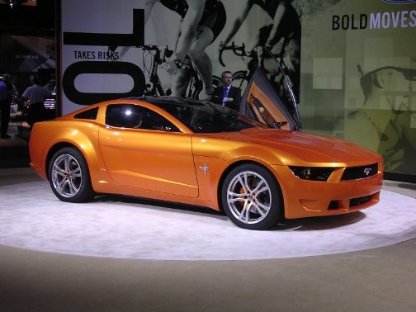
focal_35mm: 60
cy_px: 156
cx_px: 208
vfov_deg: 24.4
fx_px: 721
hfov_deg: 32.2
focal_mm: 9.1
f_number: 3.4
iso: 100
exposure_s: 1/67.4
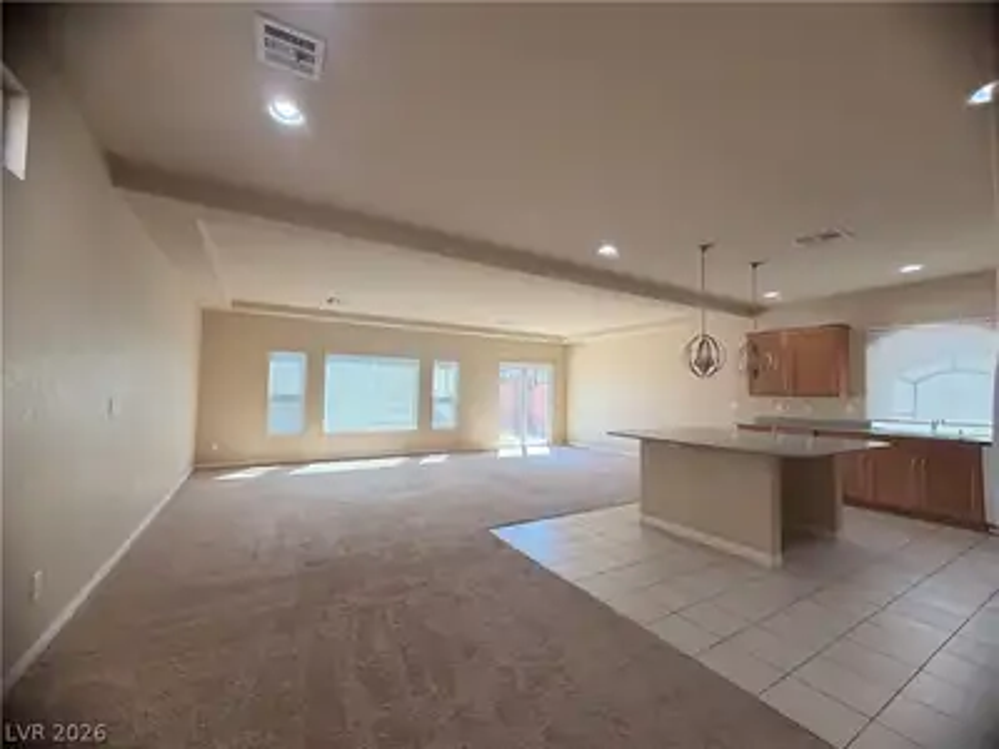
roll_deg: -0.6
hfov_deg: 102.1
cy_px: 374
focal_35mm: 14
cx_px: 500
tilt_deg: +2.5
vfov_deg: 85.7
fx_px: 404
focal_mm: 2.22
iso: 125
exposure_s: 1/120
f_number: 2.2
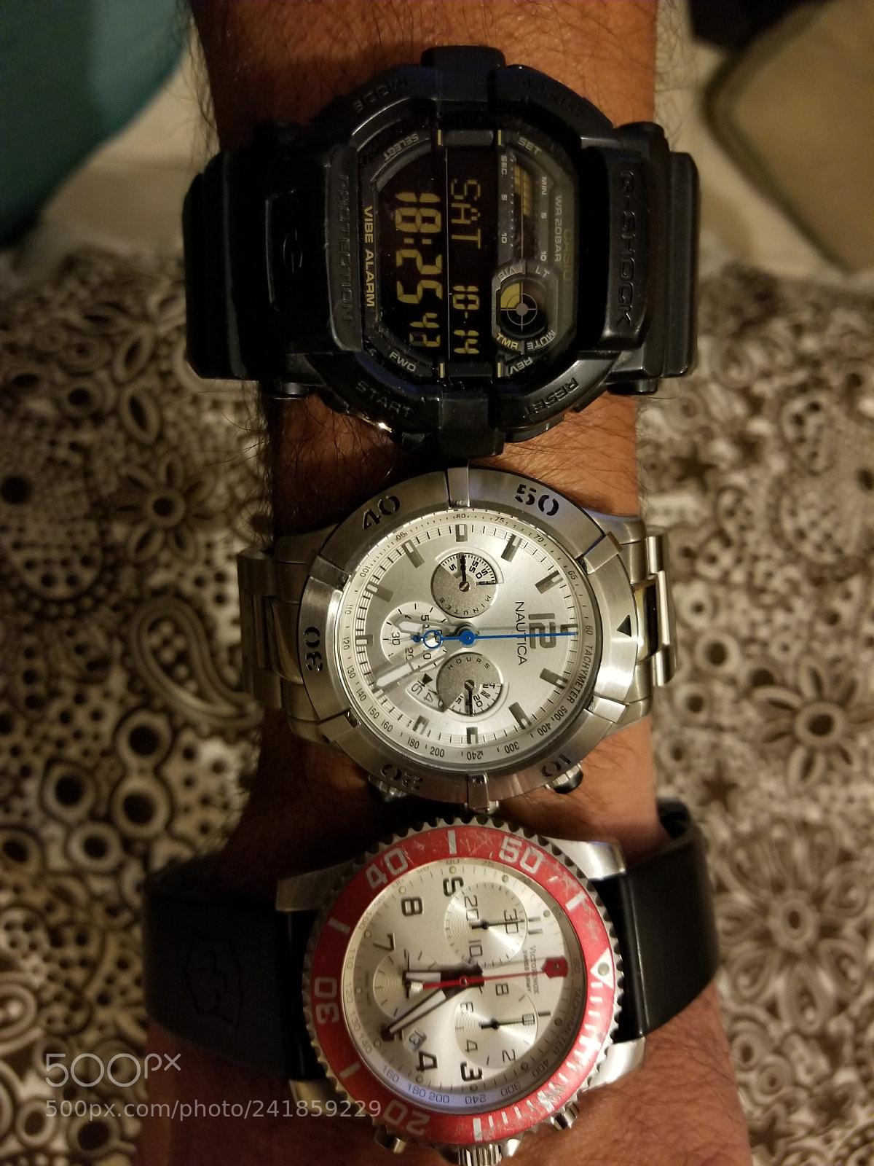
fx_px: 875
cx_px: 437
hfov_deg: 53.1
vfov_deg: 67.3
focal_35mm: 26
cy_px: 583
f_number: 1.7
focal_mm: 4.25
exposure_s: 1/14
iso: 200
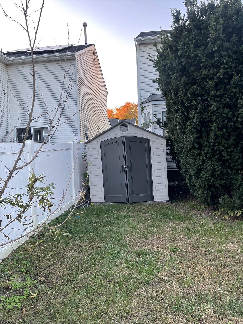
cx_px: 122
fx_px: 234
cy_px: 162
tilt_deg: -2.3
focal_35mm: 25
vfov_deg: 69.4
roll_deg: +1.9
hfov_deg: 54.9
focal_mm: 5.1
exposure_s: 1/121
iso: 50
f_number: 1.6
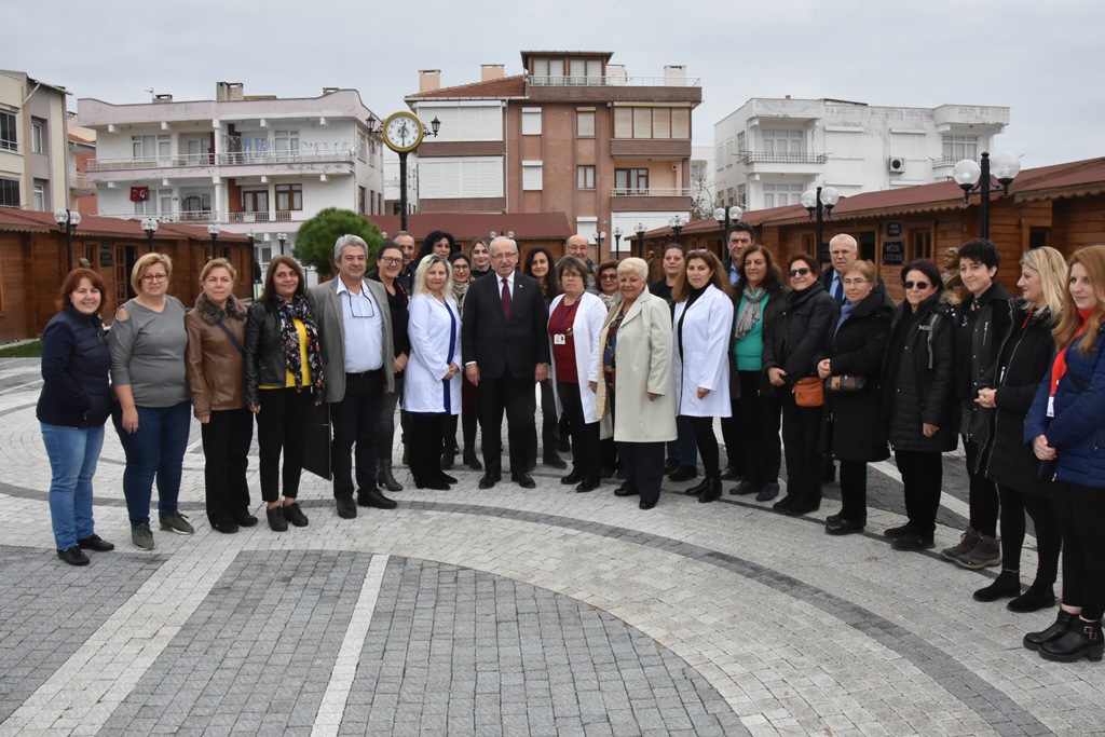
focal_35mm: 52
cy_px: 368
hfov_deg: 37.8
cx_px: 552
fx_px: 1612
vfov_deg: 25.8
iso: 1600
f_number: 22
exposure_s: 1/250
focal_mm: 35
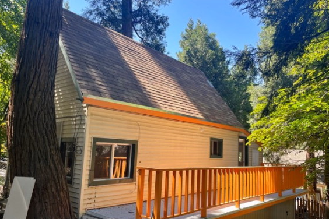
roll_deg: -3.4
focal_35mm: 28
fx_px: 256
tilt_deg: +7.5
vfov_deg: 46.3
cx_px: 167
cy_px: 121
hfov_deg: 65.5
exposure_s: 1/256
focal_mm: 4.2
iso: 32
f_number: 1.6
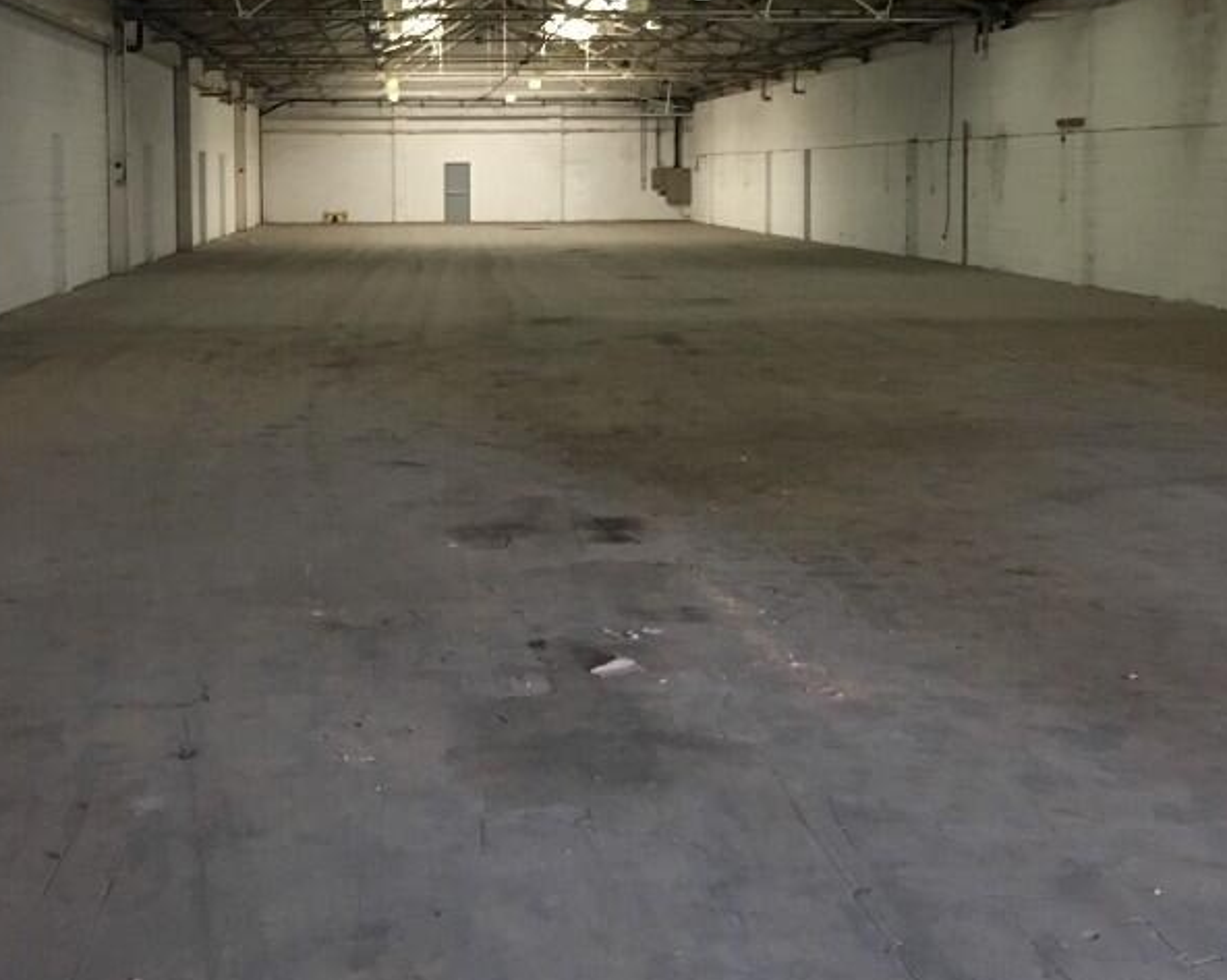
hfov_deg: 38.0
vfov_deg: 30.4
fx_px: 1779
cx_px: 508
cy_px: 265
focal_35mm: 49
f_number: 2.2
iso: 400
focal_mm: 4.15
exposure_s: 1/17
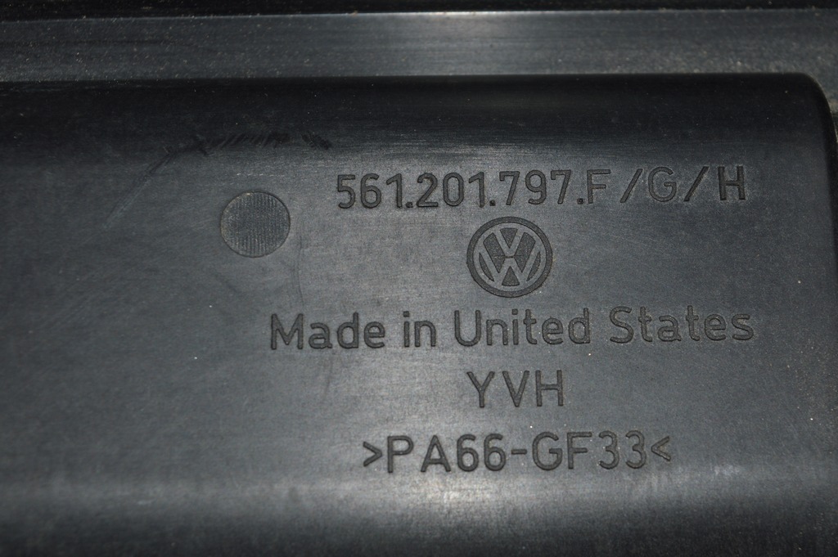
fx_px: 1919
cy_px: 278
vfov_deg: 16.5
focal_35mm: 82
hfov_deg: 24.6
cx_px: 419
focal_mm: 55
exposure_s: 1/60
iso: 100
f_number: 8
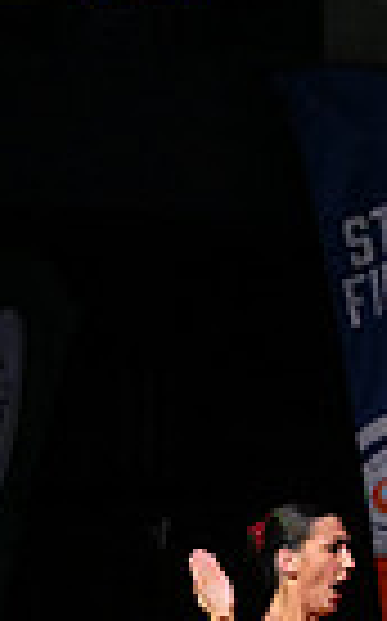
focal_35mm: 376
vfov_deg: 5.6
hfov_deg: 3.4
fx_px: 6358
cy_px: 736
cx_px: 1228
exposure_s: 1/1000
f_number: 4
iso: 8000
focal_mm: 88
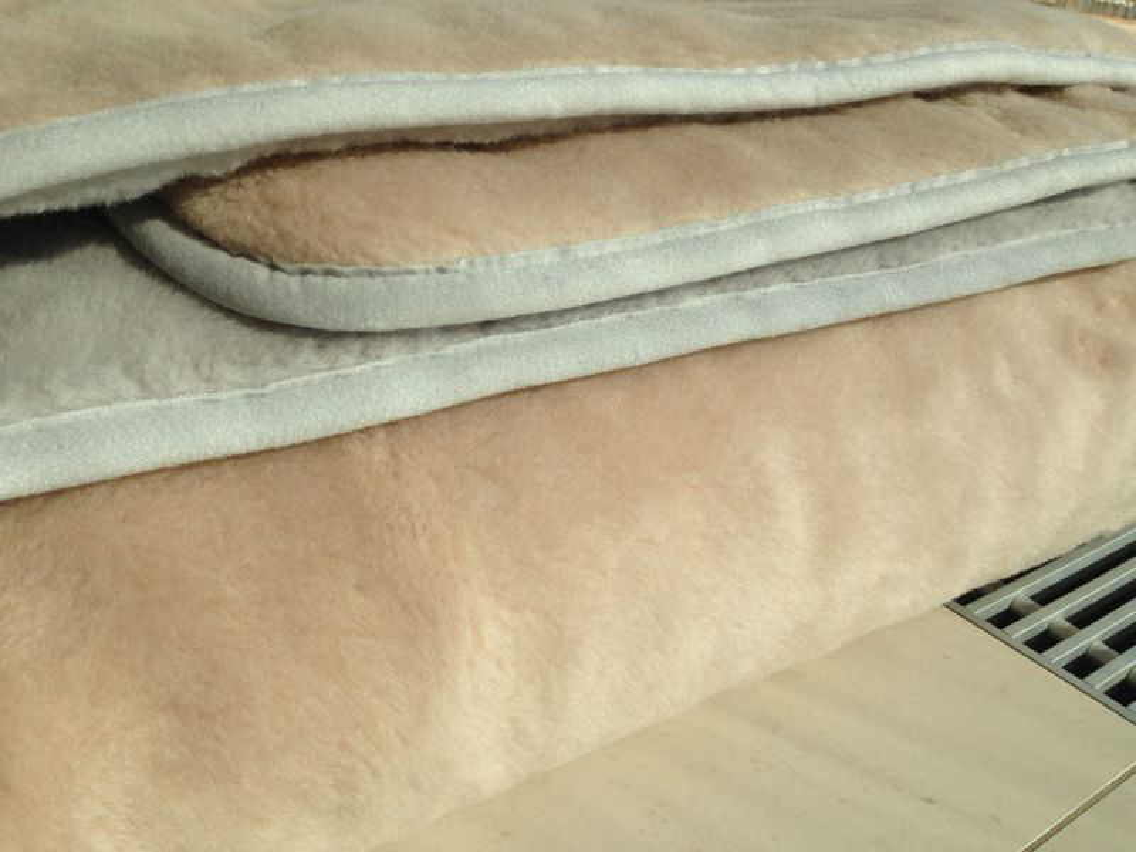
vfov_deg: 42.9
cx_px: 568
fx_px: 1083
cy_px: 426
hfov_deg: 55.4
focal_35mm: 33
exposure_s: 1/1695
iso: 50
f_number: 2.4
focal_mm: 4.13
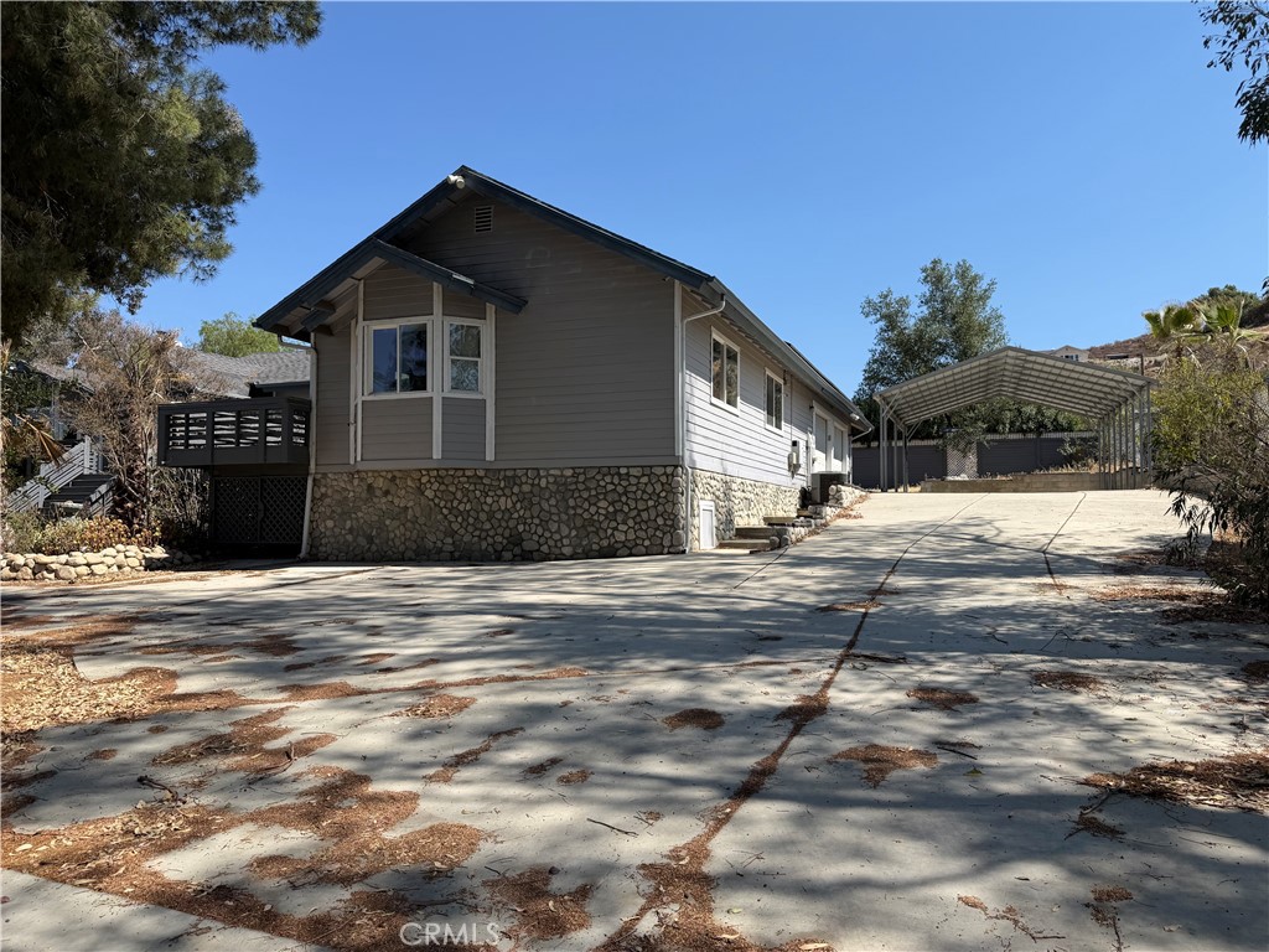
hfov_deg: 71.6
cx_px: 634
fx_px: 880
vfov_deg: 56.8
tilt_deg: +4.2
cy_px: 476
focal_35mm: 24
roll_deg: -0.2
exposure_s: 1/3953
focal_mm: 6.76
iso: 80
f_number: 1.78
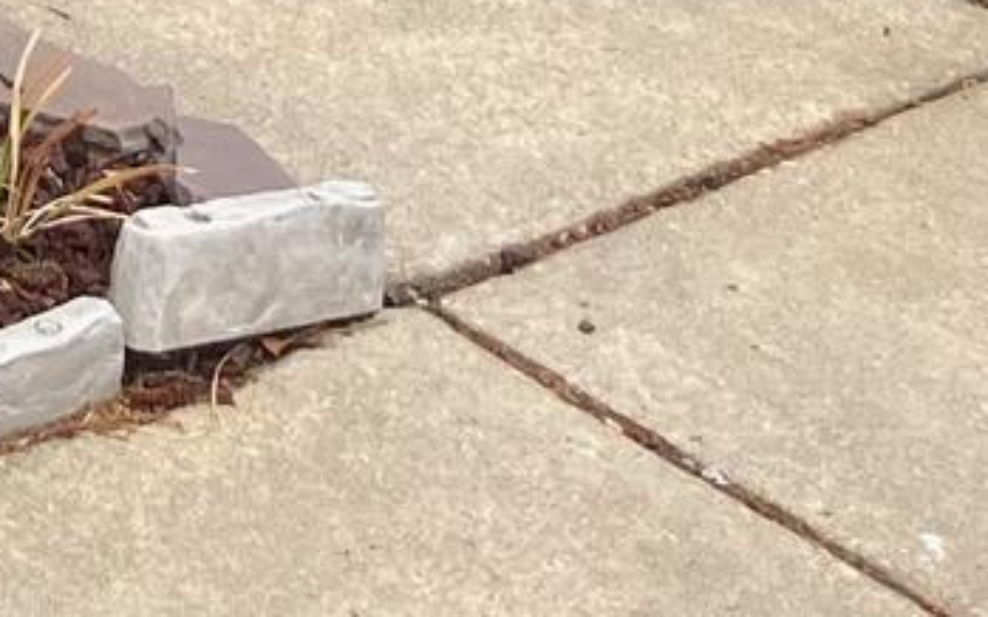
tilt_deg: -5.7
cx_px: -269
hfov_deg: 11.7
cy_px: -1262
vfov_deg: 6.8
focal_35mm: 174
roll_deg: -1.4
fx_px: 4684
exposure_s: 1/665
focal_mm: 3.99
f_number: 1.8
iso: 32
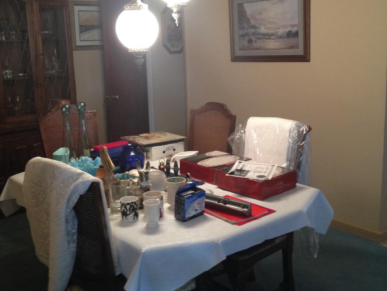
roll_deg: +2.1
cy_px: 130
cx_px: 191
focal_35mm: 48
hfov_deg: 39.6
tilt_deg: -10.1
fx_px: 537
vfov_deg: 30.3
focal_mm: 4.28
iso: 200
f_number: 2.4
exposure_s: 1/20
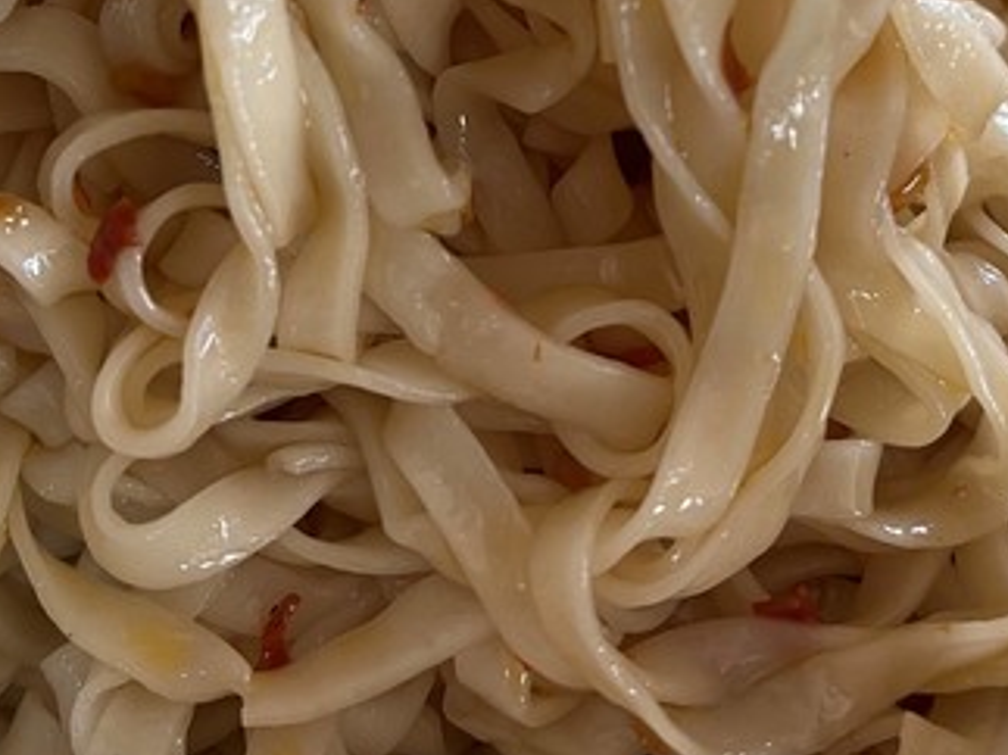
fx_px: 1688
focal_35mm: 58
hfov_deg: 33.2
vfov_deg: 23.7
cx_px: 446
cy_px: -72
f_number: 1.6
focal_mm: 5.1
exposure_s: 1/100
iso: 125
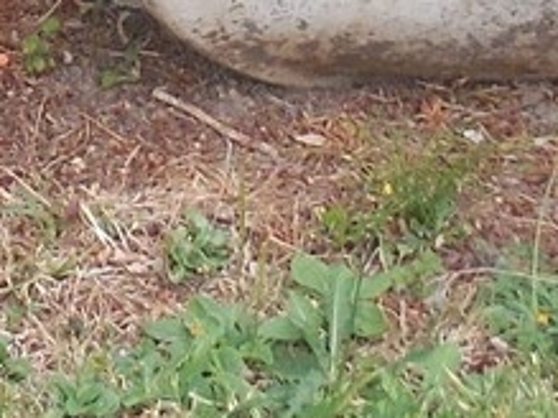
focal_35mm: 241
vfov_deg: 5.9
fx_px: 3883
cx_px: 28
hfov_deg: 8.2
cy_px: -617
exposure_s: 1/80
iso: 125
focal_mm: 5.9
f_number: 3.7
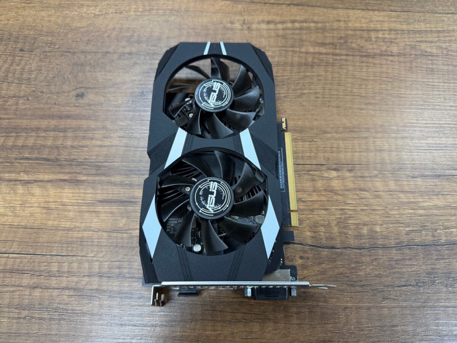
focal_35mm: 24
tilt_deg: -68.4
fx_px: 317
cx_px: 228
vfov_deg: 56.8
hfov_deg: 71.6
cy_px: 172
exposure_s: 1/50
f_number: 1.78
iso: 160
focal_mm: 6.76
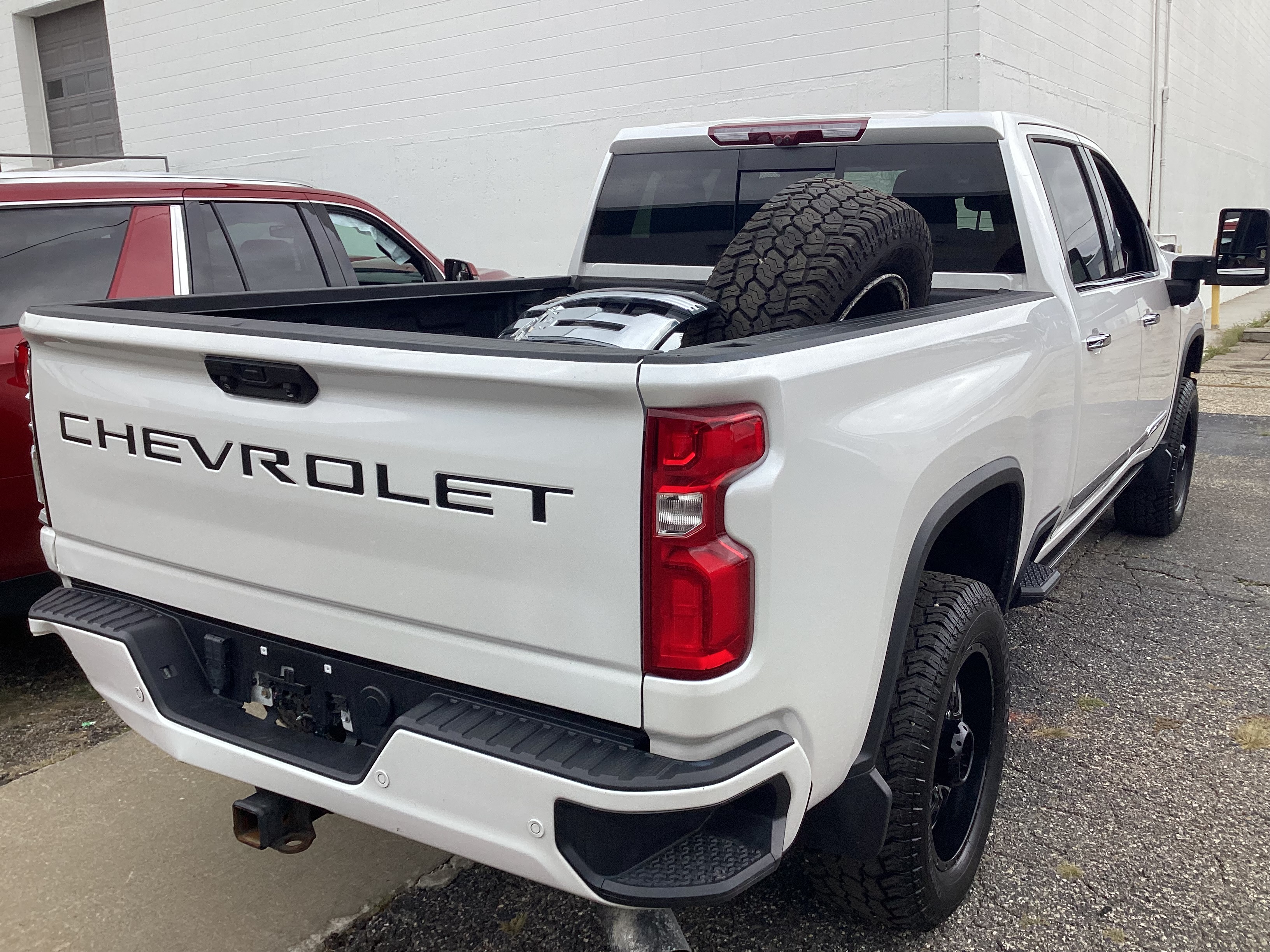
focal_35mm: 31
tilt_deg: -11.5
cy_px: 476
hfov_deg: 58.4
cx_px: 635
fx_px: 1137
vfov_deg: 45.4
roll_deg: +2.2
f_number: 2.4
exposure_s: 1/290
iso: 25
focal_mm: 3.3
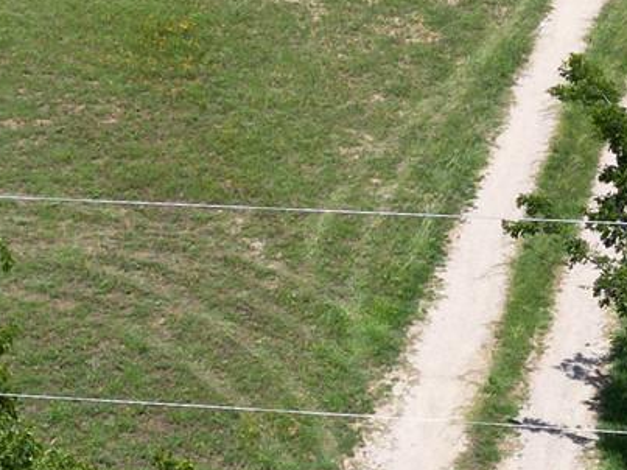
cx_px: 373
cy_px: 139
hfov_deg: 16.1
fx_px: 2209
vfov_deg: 12.1
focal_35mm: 122
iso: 120
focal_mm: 6.72
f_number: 1.7
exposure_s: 1/3200
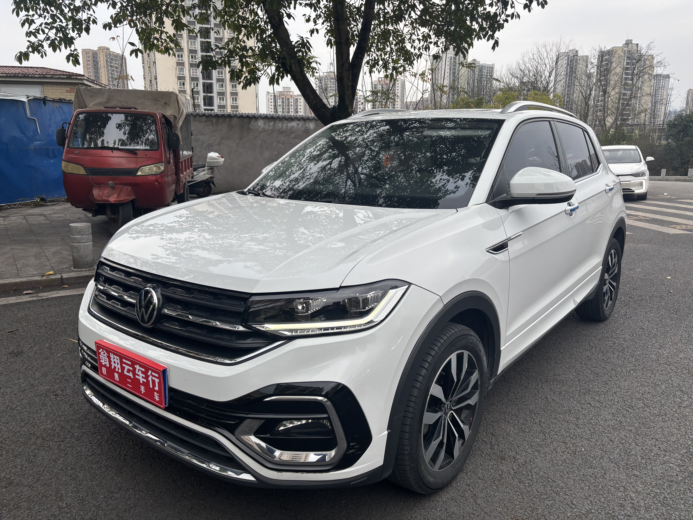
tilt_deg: -11.8
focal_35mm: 26
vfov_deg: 53.1
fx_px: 521
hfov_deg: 67.3
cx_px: 346
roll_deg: -0.3
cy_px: 260
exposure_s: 1/124
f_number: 1.6
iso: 40
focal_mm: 5.96
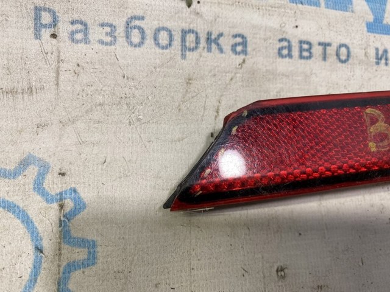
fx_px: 293
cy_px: 146
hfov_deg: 67.3
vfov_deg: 53.1
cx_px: 195
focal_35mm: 26
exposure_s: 1/100
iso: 100
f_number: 1.8
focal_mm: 4.25
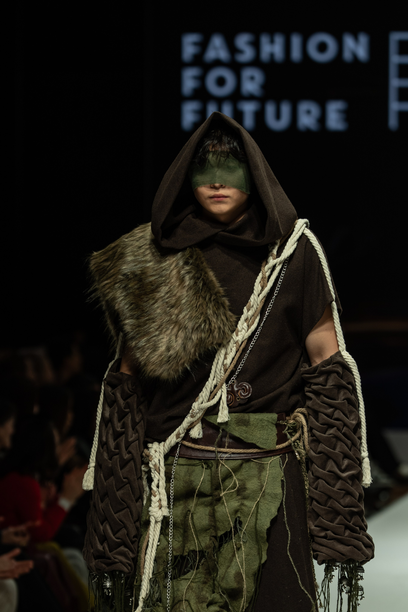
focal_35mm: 211
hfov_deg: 6.5
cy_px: 306
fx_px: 3587
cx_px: 204
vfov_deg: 9.8
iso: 200
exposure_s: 1/250
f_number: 3.2
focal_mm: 141.2
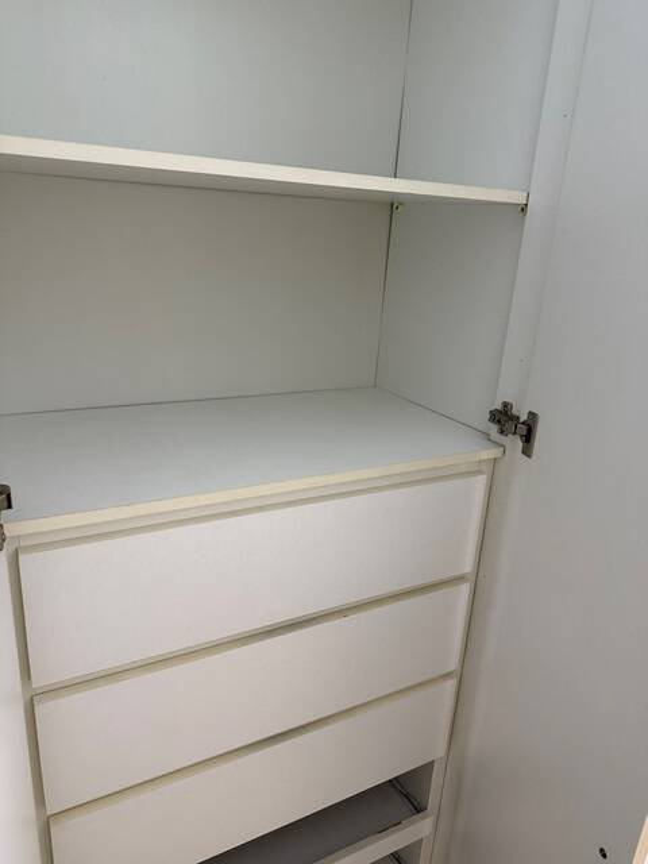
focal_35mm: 24
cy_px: 432
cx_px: 324
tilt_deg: -19.1
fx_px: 599
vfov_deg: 71.6
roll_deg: -6.2
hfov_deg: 56.8
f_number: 1.78
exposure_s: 1/60
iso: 250
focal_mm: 6.76
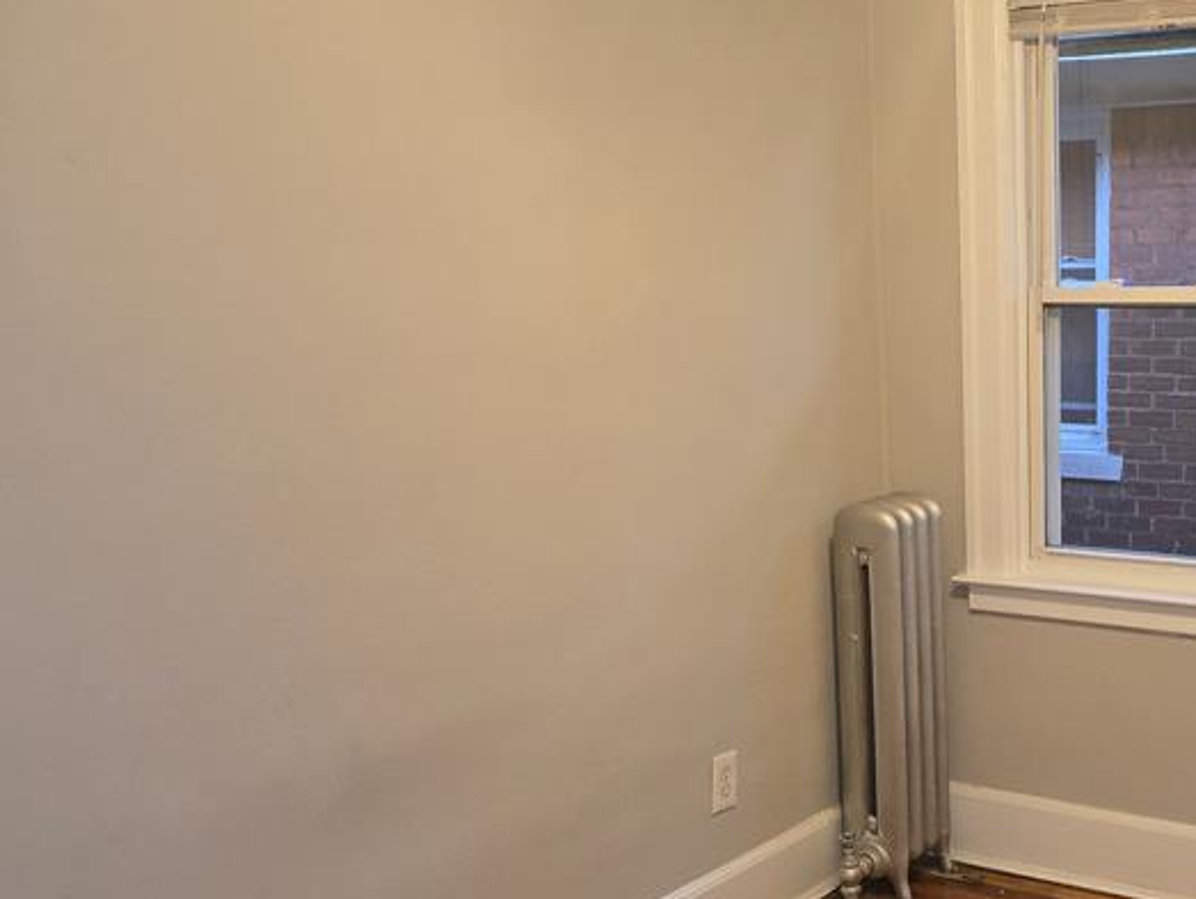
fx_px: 1556
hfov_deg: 39.7
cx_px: 1022
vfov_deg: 32.1
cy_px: 538
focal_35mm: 45
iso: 125
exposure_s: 1/24
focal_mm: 6.3
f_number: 1.7
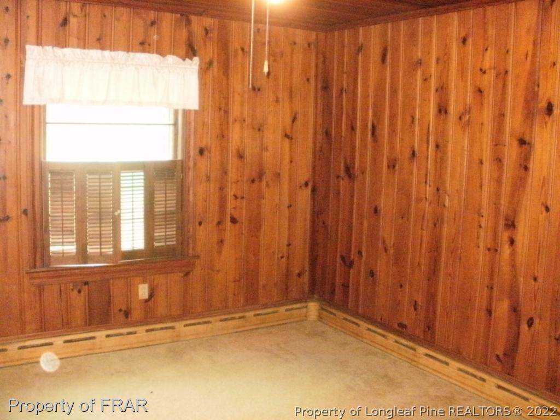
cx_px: 280
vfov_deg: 39.7
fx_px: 582
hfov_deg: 51.4
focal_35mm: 36
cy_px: 210
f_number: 3.5
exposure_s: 1/30
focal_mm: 6.3
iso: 800
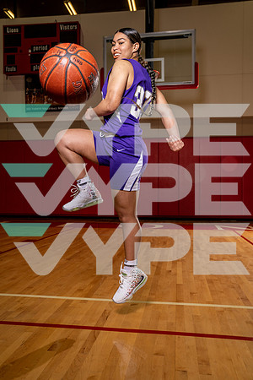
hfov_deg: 41.1
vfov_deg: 58.7
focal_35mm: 32
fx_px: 337
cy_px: 190
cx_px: 126
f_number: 5.6
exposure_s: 1/250
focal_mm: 32
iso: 500
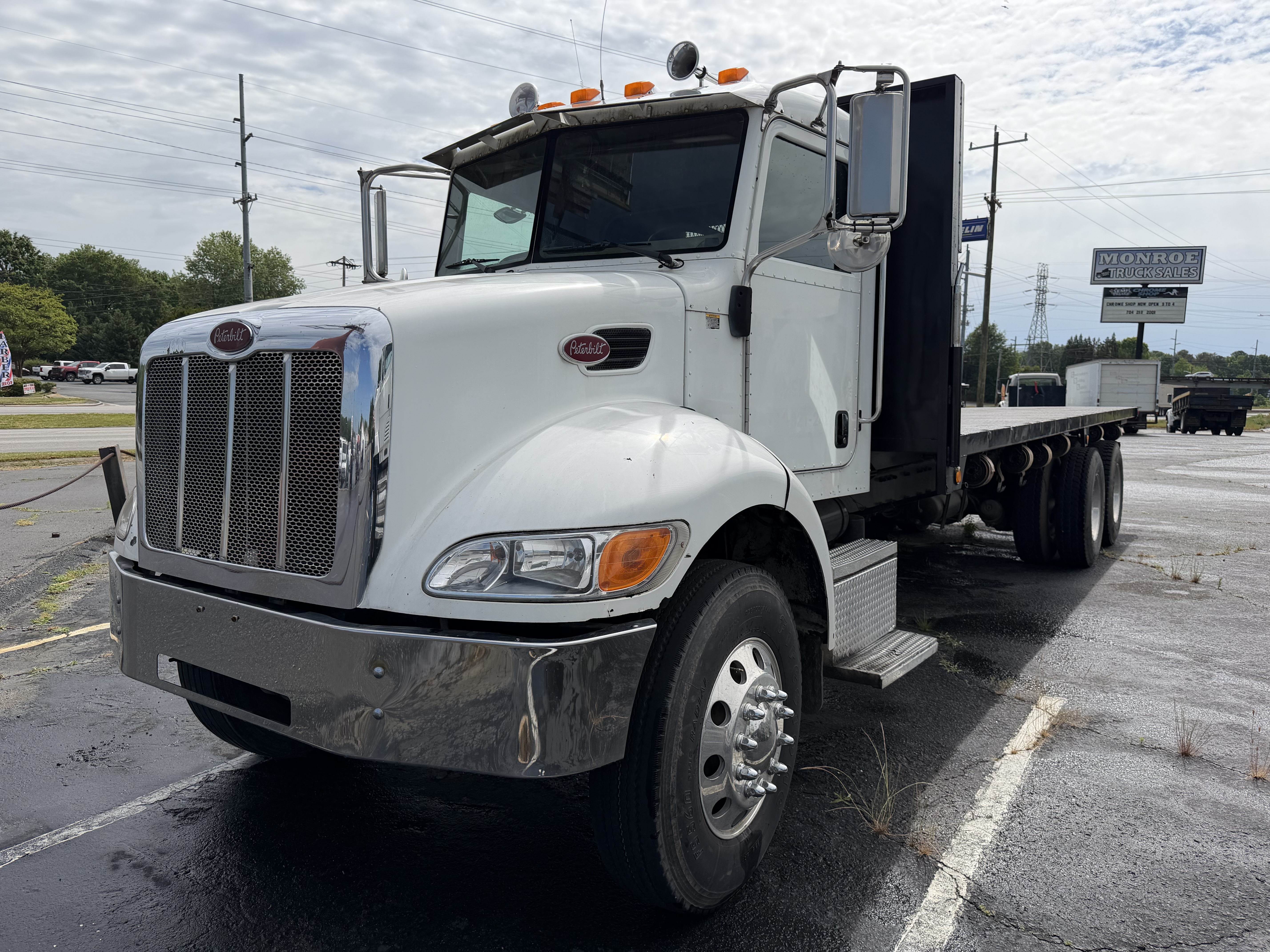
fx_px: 881
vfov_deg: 56.8
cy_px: 476
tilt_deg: -7.1
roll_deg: -1.8
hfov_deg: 71.6
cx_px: 635
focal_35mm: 24
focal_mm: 6.76
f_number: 1.78
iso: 100
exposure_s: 1/9091
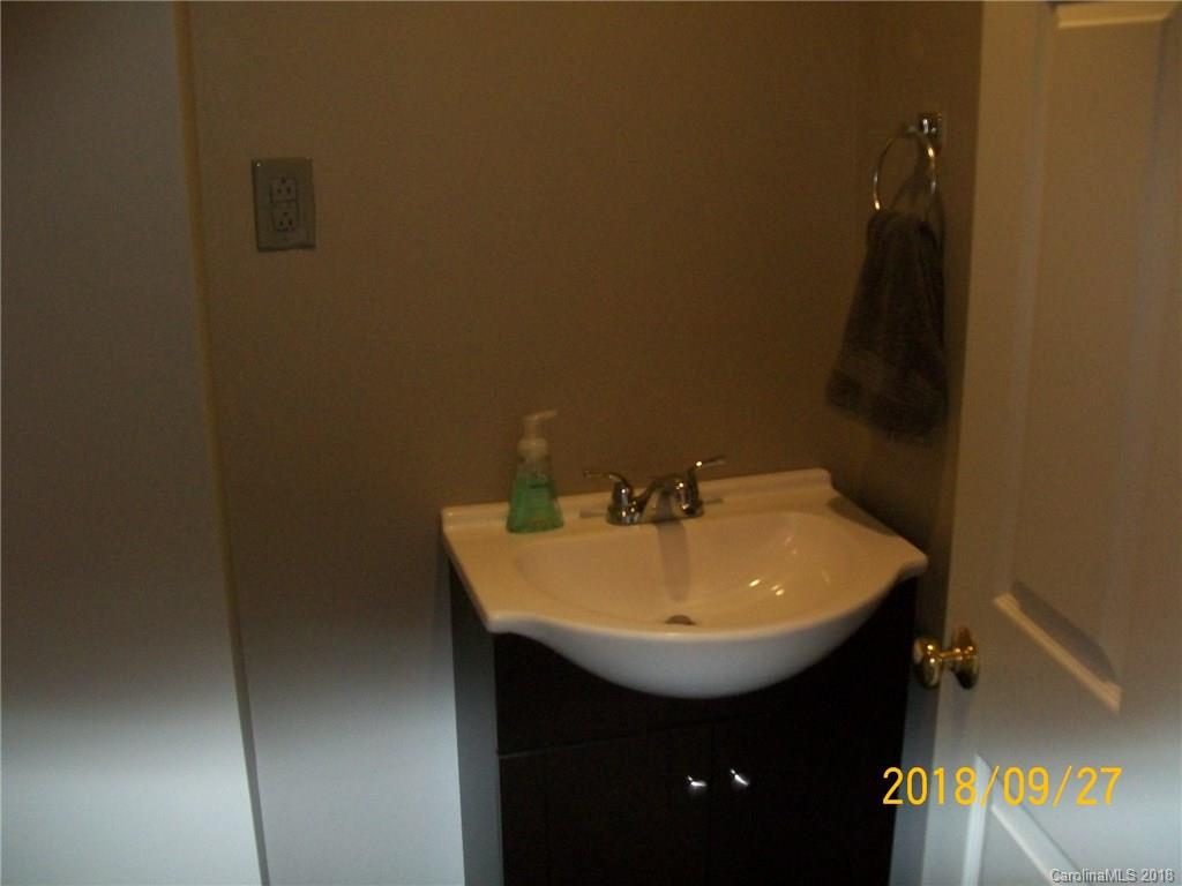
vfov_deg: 39.7
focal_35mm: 36
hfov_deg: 51.4
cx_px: 591
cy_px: 443
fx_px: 1229
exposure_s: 1/60
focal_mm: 6
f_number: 2.7
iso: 160
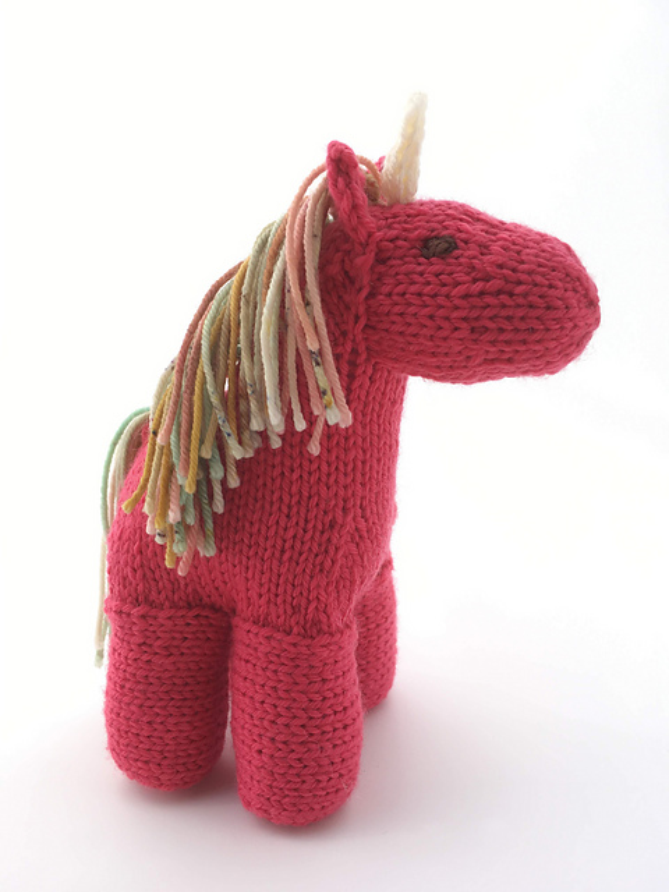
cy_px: 446
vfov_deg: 61.7
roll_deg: +1.9
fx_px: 747
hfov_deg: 48.2
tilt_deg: -8.5
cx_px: 334
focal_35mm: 29
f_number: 2.2
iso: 25
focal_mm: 4.15
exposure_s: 1/646
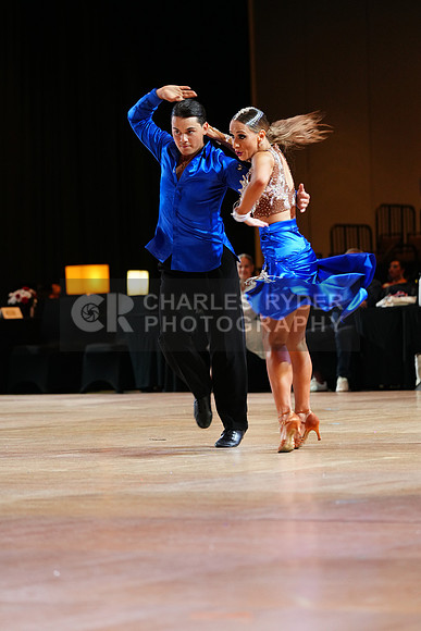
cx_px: 210
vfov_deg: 12.9
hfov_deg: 8.6
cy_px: 316
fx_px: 2787
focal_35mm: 159
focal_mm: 159
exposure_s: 1/250
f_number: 4
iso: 2500
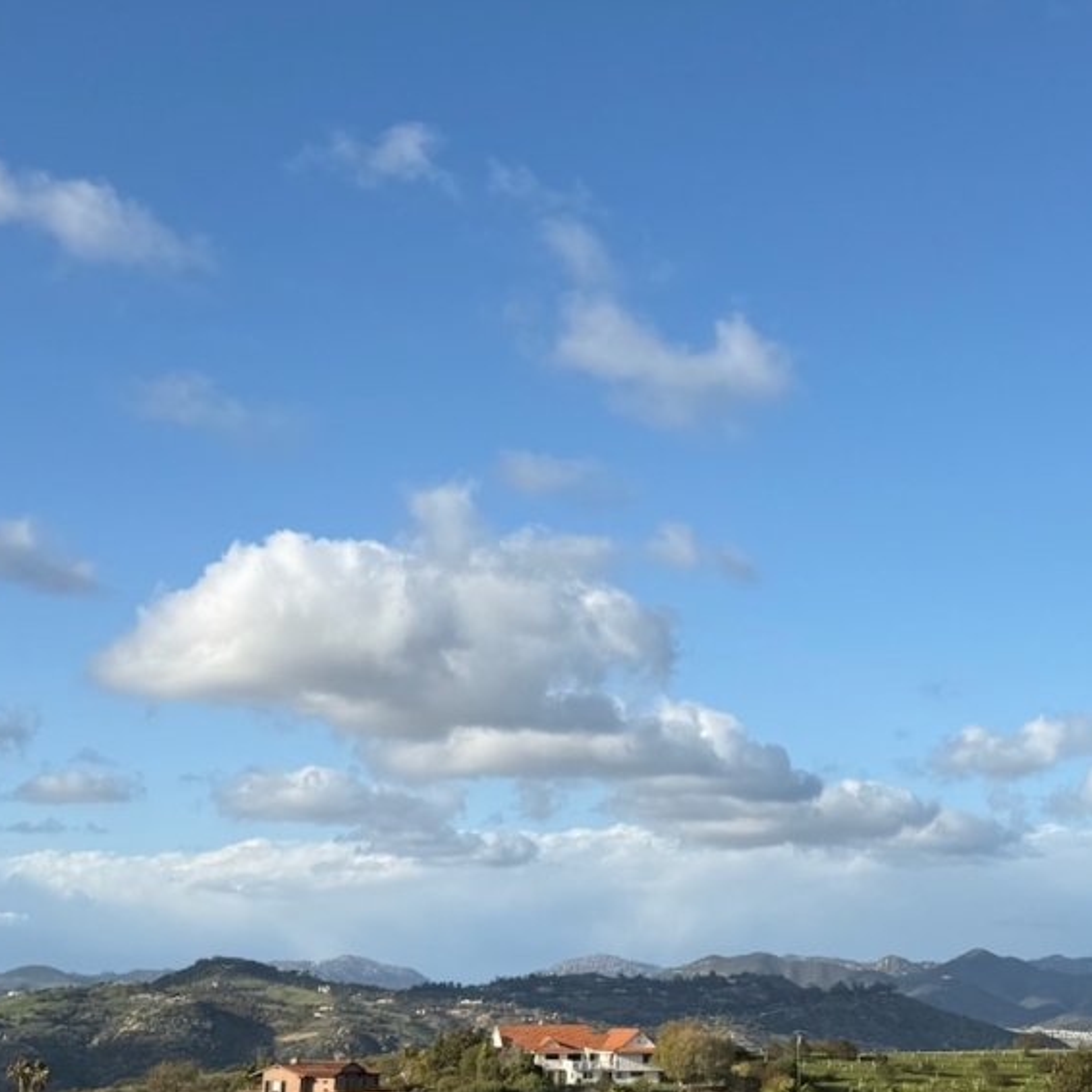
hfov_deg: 28.1
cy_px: 617
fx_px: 2141
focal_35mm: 60
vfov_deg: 28.6
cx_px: 839
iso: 80
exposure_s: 1/4673
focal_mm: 6.76
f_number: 1.78
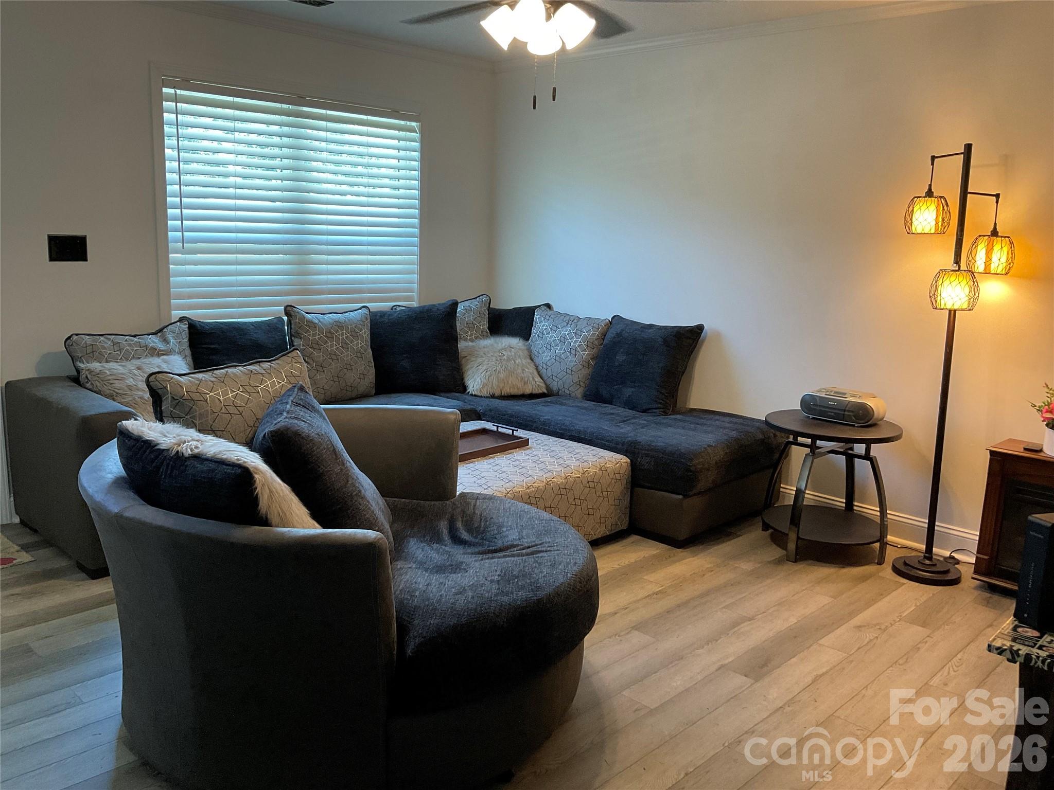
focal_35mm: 29
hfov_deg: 61.7
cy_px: 395
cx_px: 527
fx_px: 883
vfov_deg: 48.2
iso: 80
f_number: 1.8
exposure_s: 1/60
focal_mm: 3
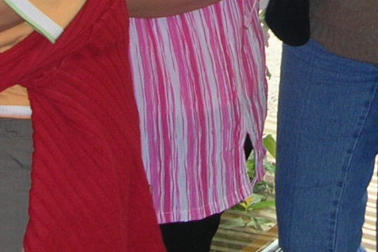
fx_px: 1365
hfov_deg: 15.4
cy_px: -67
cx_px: 396
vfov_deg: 10.4
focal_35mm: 130
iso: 50
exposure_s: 1/30
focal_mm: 5.8
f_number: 2.8
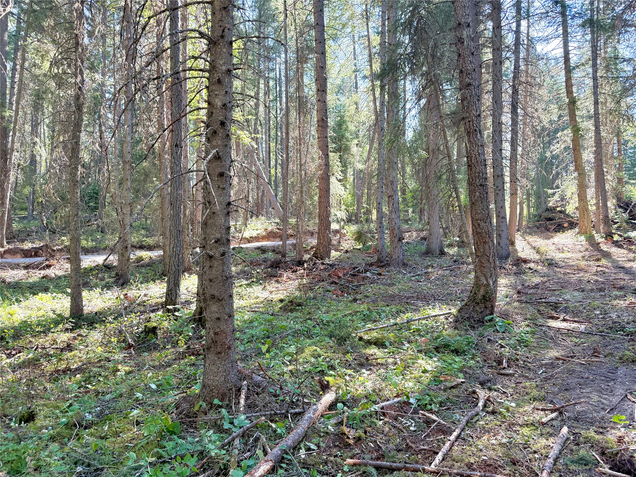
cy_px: 238
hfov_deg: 71.6
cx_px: 318
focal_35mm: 24
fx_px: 441
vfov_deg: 56.8
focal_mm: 6.76
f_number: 1.78
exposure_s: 1/220
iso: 100
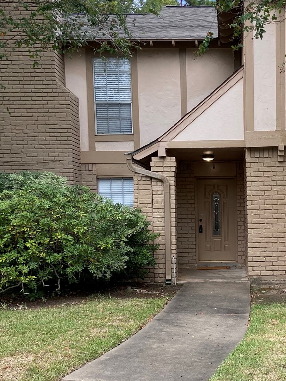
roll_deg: +1.2
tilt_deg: +0.6
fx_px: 595
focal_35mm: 54
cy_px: 244
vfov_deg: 35.3
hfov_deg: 26.4
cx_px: 240
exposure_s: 1/481
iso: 32
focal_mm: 4.25
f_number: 1.8
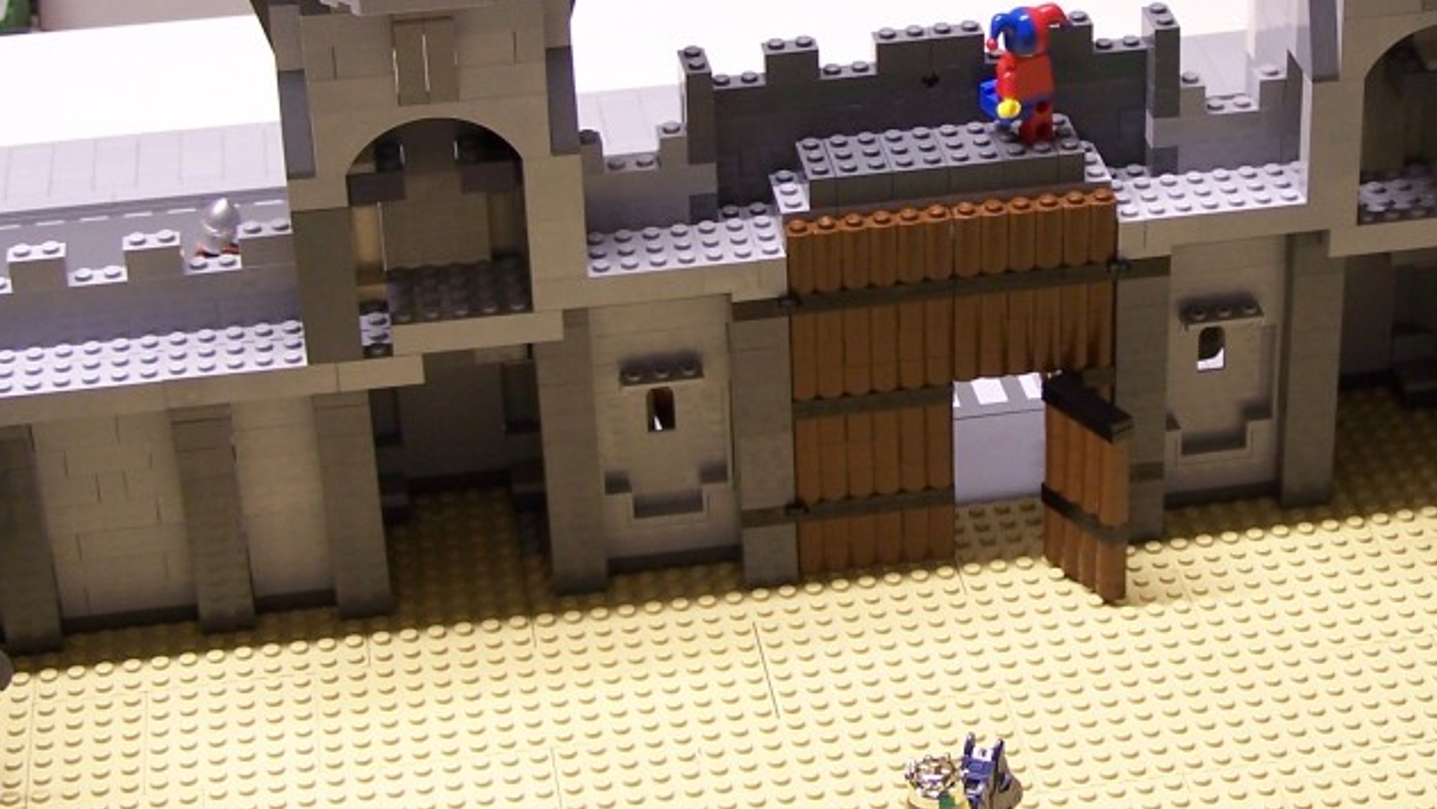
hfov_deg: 23.5
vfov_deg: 13.4
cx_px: 978
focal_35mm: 90
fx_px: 3430
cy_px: 232
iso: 80
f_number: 3
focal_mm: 8.5
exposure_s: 1/6
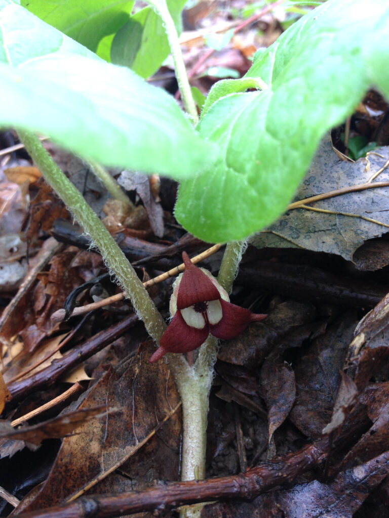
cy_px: 259
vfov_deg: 52.6
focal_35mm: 35
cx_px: 194
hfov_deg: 40.7
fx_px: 524
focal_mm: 4.28
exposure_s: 1/24
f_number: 2.4
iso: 64
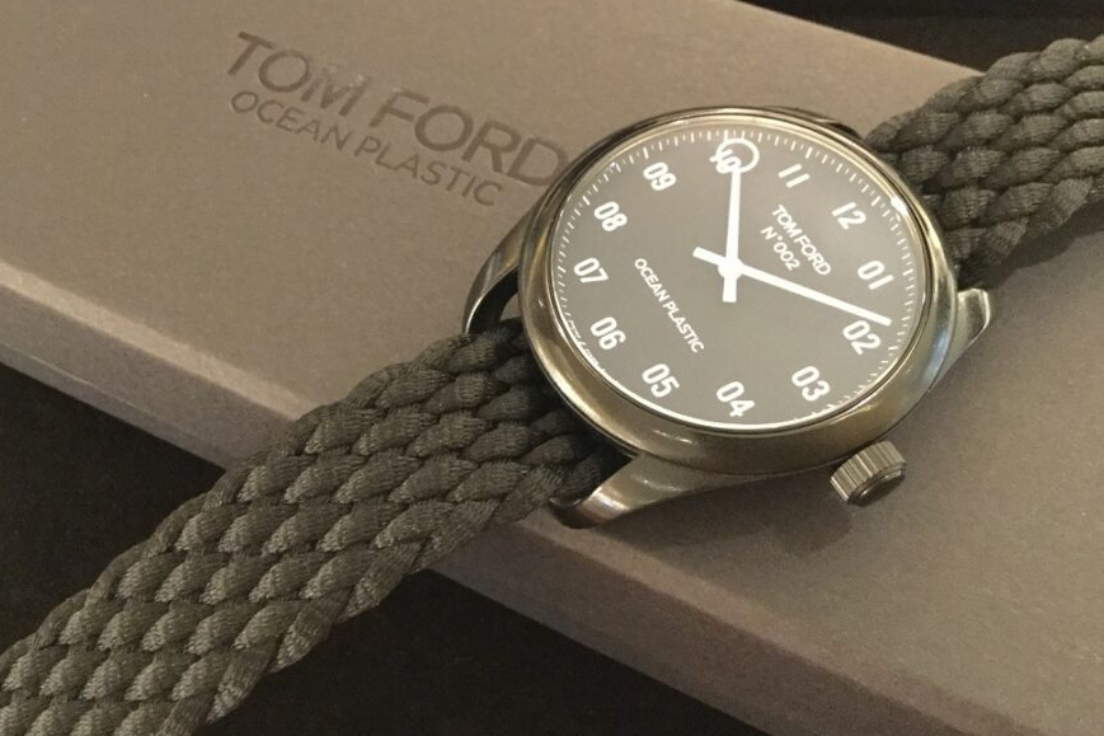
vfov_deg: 34.9
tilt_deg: -57.7
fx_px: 1165
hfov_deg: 50.6
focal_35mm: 38
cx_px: 501
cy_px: 277
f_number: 2.4
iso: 640
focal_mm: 3.3
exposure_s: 1/17
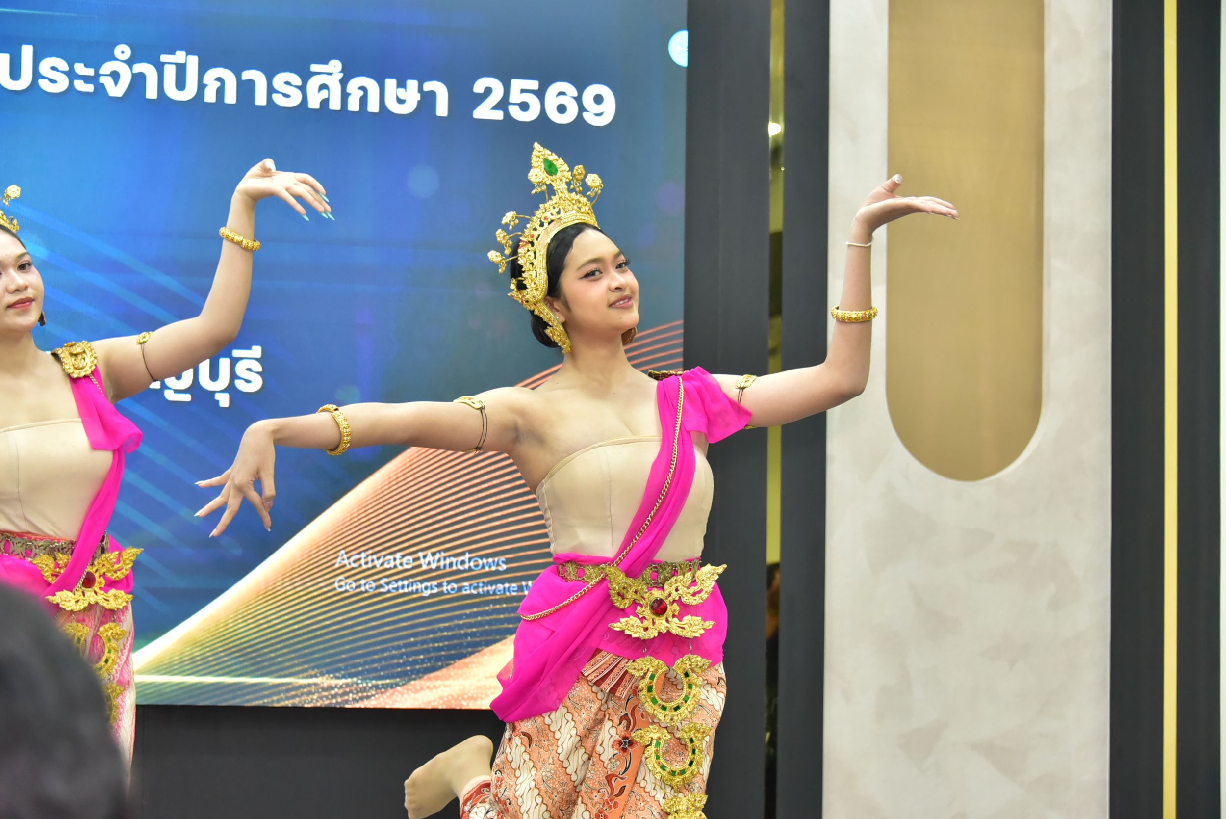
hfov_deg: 22.1
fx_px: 3134
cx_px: 613
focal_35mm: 92
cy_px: 410
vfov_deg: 14.9
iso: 4000
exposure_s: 1/200
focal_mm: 92
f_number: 5.6
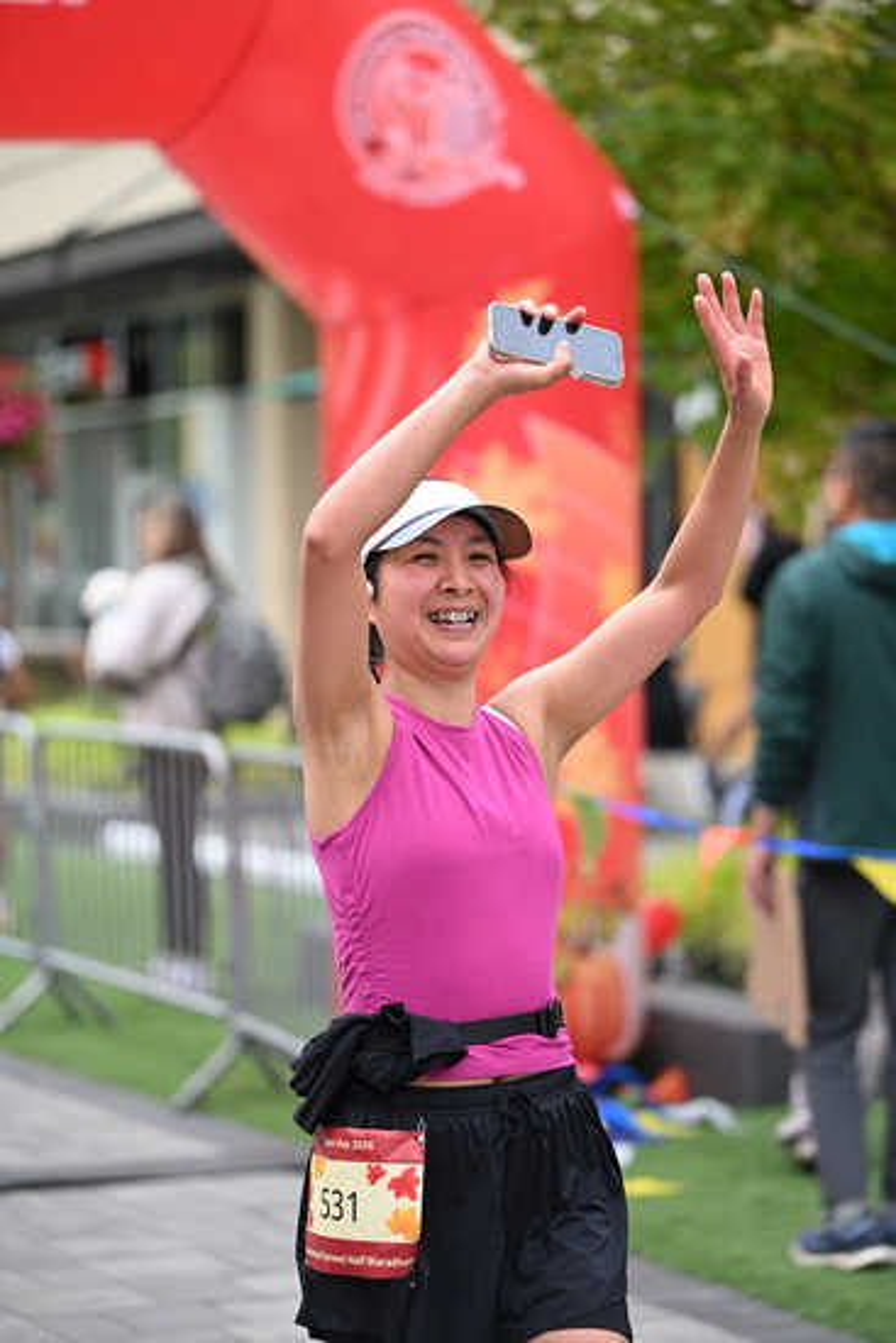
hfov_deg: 13.2
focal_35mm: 104
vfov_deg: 19.6
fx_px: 3880
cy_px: 672
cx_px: 448
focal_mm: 104
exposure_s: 1/2000
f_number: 2.8
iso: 640
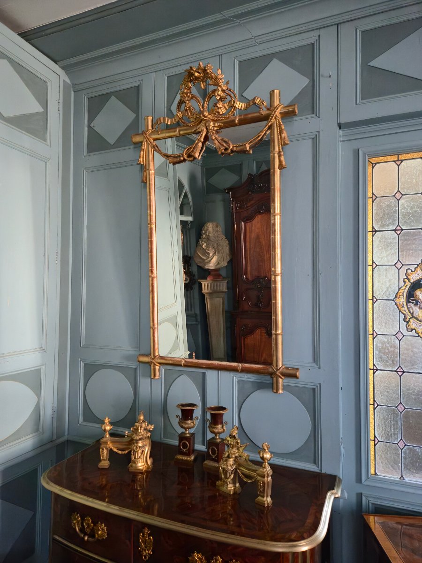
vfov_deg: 73.9
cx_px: 211
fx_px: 374
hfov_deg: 58.9
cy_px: 282
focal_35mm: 23
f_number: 1.8
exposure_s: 1/50
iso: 800
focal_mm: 5.4
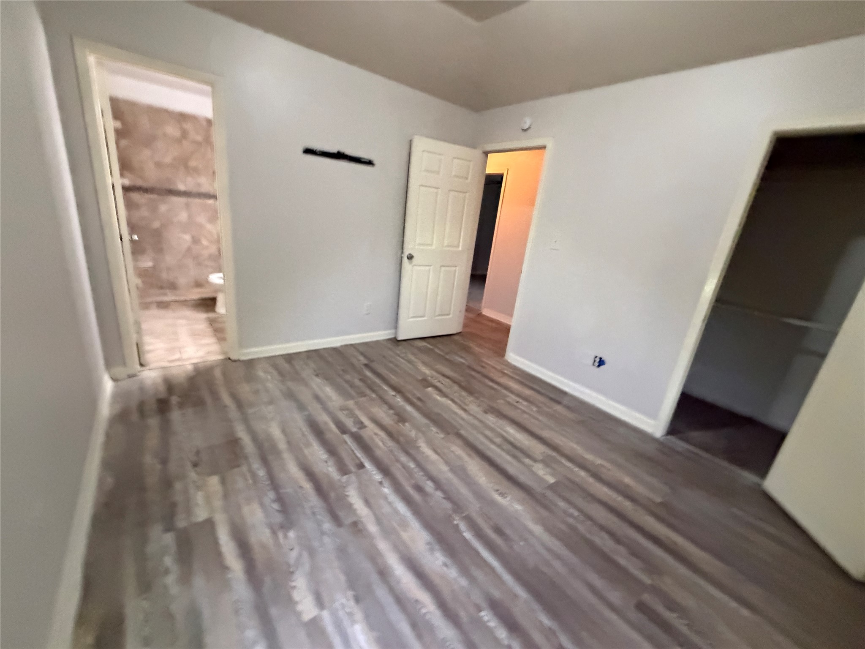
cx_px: 432
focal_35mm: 14
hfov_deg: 102.1
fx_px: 350
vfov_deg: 85.7
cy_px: 324
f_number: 2.2
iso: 1000
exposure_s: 1/60
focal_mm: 2.22
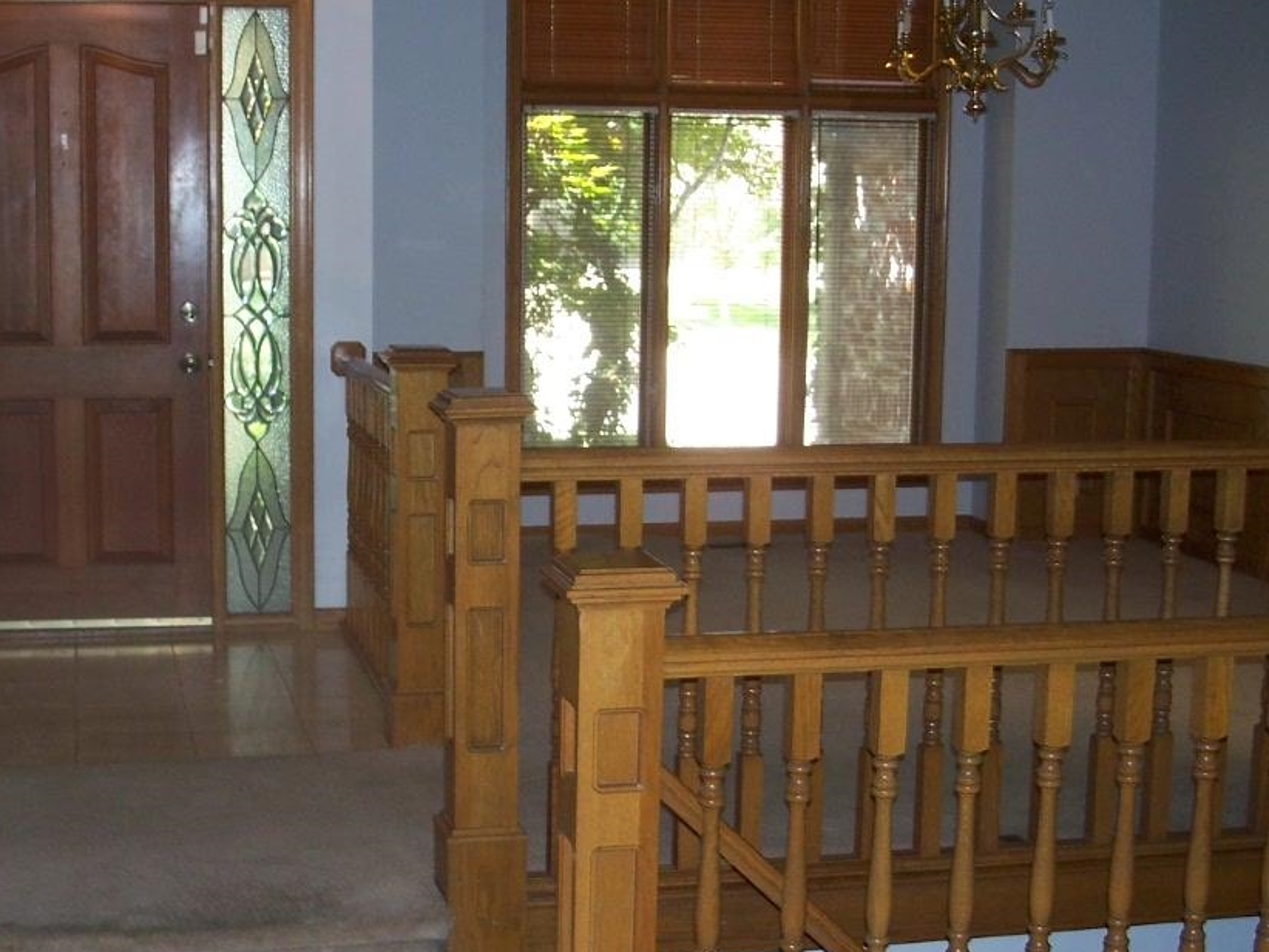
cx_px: 394
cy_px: 518
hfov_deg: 35.1
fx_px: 1980
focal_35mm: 54
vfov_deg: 27.0
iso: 200
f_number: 2.8
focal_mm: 7.8
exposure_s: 1/60
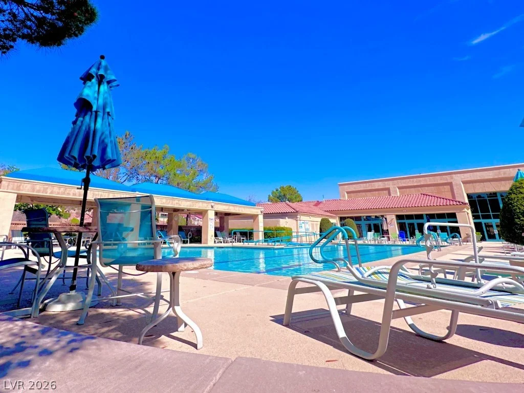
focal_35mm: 14
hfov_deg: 102.1
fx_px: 212
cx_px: 262
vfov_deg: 85.7
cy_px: 196
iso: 40
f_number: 2.2
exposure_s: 1/2257
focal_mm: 2.22
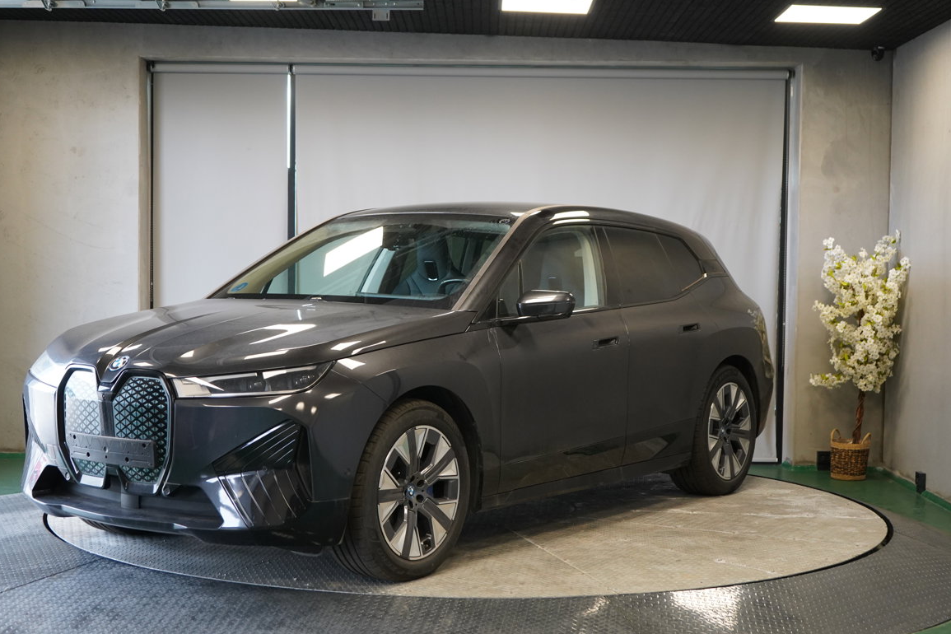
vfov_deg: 25.5
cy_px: 325
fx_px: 1400
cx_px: 459
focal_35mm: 53
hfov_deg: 37.5
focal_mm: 51
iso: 2500
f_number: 4.5
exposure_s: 1/160
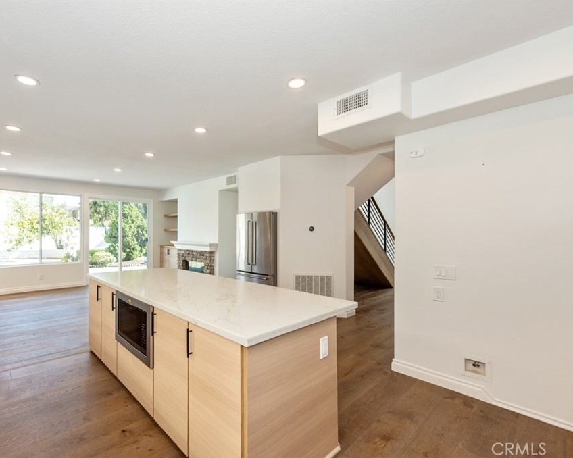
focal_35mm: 17
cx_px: 235
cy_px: 228
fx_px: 288
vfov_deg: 77.0
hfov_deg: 88.7
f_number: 5.6
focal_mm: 15
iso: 360
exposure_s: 1/125
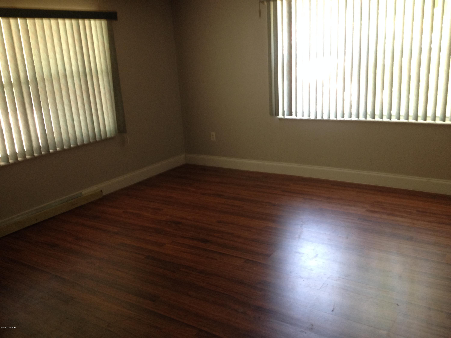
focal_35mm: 35
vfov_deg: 40.7
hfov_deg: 52.6
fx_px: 456
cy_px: 169
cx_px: 226
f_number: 2.4
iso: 100
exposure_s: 1/20
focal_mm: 4.28
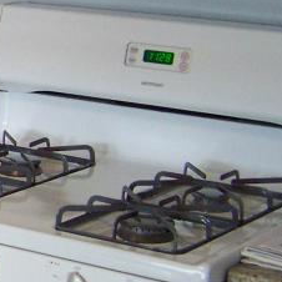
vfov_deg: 12.1
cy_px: 93
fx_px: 1327
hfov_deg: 10.8
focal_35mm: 144
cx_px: -328
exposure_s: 1/30
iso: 160
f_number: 2.8
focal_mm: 5.85
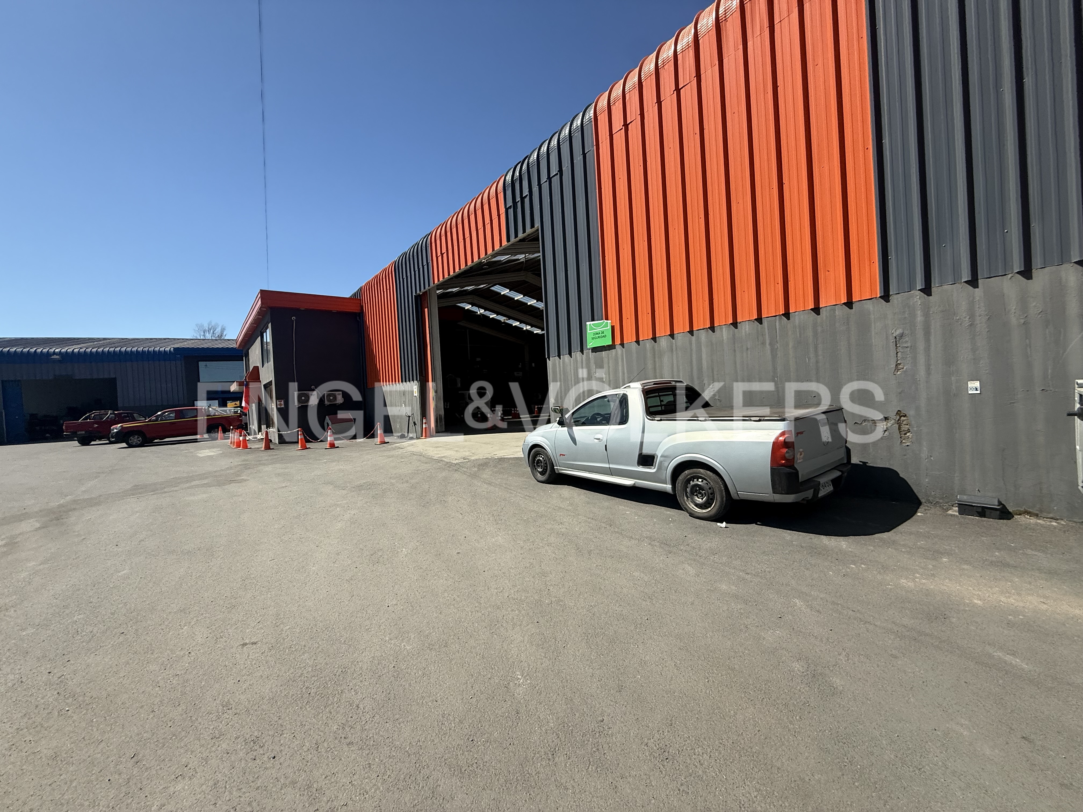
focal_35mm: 14
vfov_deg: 85.7
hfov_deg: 102.1
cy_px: 406
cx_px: 542
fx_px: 438
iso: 64
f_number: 2.2
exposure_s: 1/2506
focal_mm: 2.22
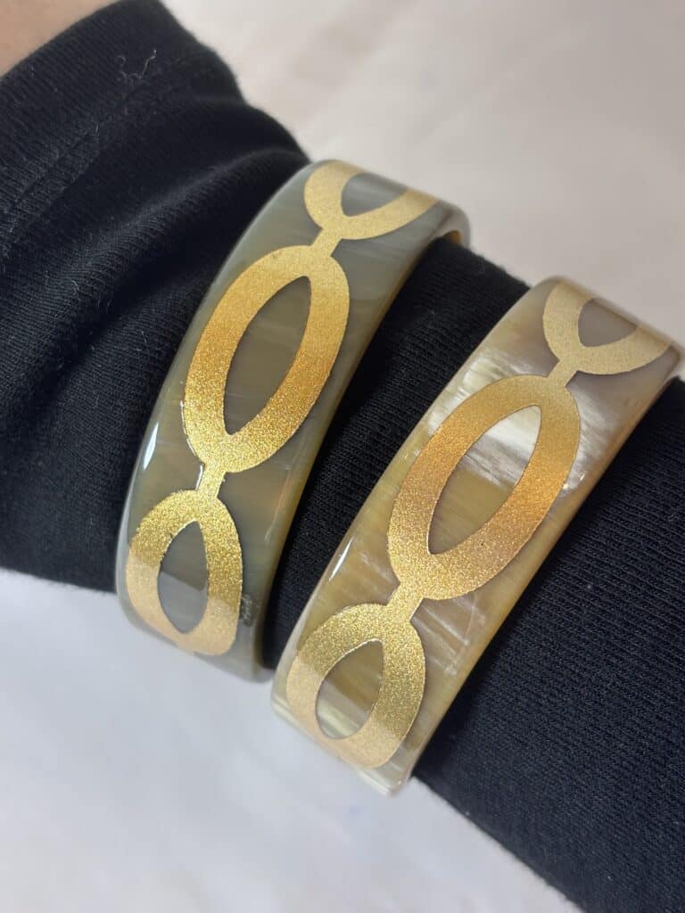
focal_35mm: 52
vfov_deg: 36.8
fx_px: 1372
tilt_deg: -65.7
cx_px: 342
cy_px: 456
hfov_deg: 28.0
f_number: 1.6
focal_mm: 5.96
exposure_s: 1/100
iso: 64
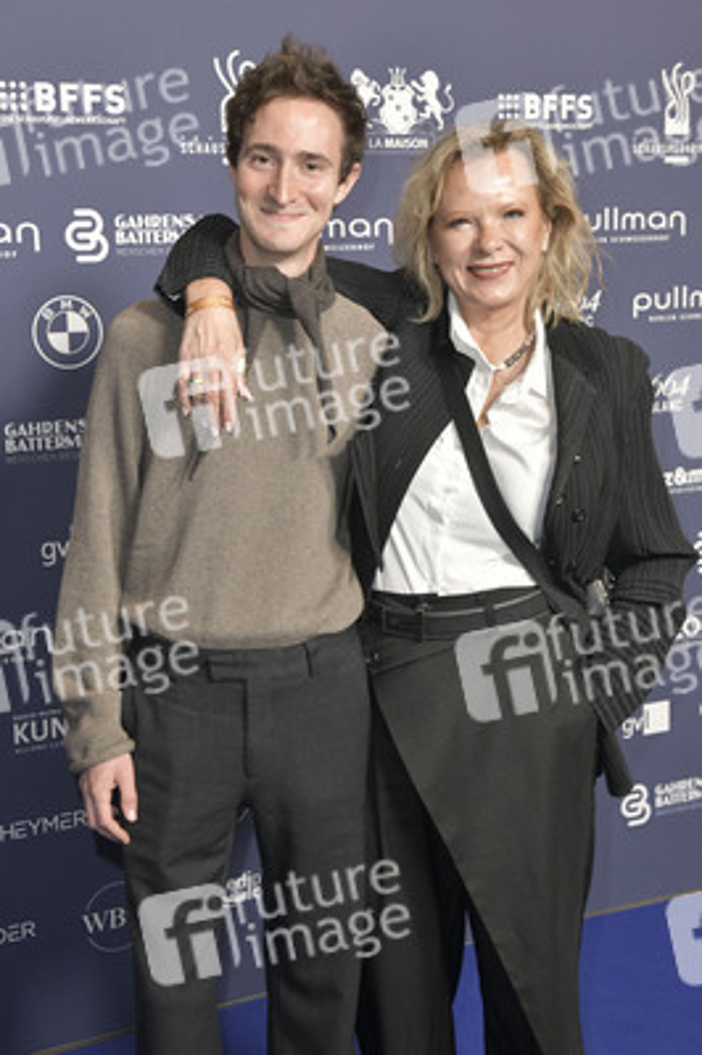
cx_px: 351
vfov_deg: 43.6
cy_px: 528
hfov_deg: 29.8
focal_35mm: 45
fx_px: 1318
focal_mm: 45
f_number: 6.3
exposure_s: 1/200
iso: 2000
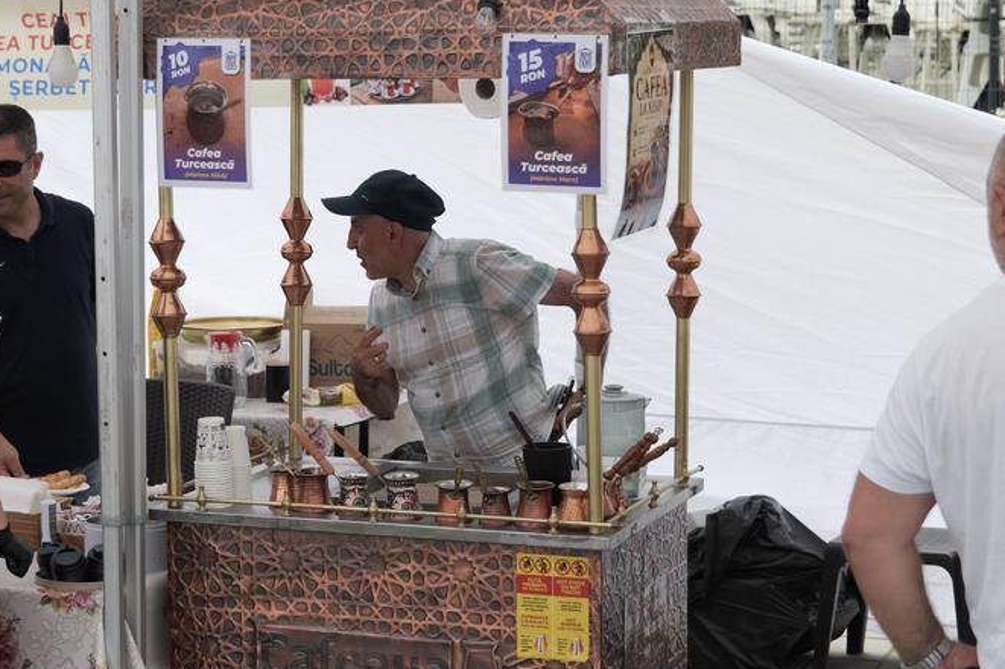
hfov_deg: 22.8
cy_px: 395
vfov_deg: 15.3
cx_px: 380
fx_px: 2483
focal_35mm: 89
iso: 320
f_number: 4
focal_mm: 49
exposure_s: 1/1000
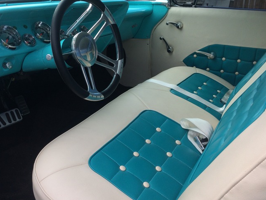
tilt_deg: -23.6
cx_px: 110
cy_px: 109
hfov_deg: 51.1
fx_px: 277
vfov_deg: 39.6
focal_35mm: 36
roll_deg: -3.3
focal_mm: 4.15
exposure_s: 1/494
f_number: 2.2
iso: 32
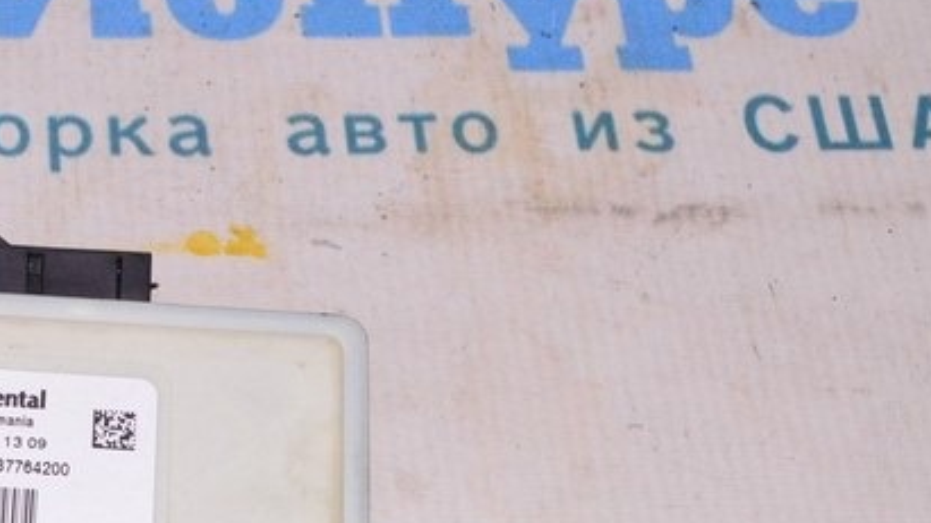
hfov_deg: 23.5
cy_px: 592
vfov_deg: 13.7
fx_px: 2123
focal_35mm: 86
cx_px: -39
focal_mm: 22
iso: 1600
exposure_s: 1/200
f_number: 8
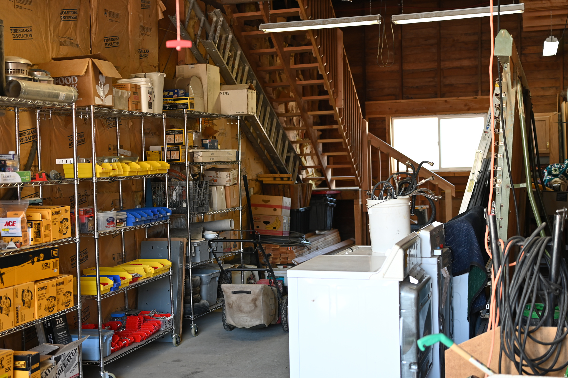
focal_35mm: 50
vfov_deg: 27.0
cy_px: 189
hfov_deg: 39.6
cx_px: 284
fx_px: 788
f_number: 2.8
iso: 450
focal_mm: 50
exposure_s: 1/125
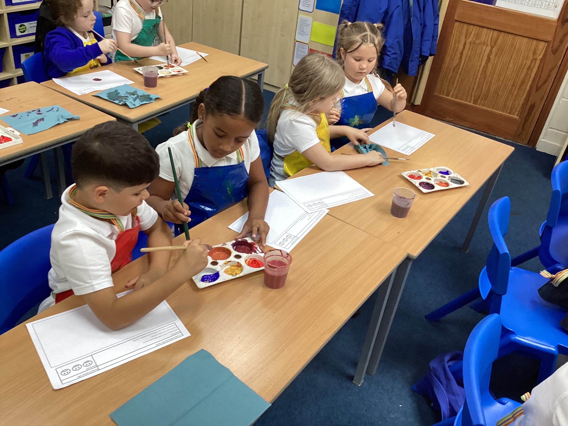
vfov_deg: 45.4
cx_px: 284
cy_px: 213
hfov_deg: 58.4
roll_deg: -9.4
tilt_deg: -30.9
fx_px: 509
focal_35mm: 31
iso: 100
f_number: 2.4
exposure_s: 1/60
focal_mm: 3.3
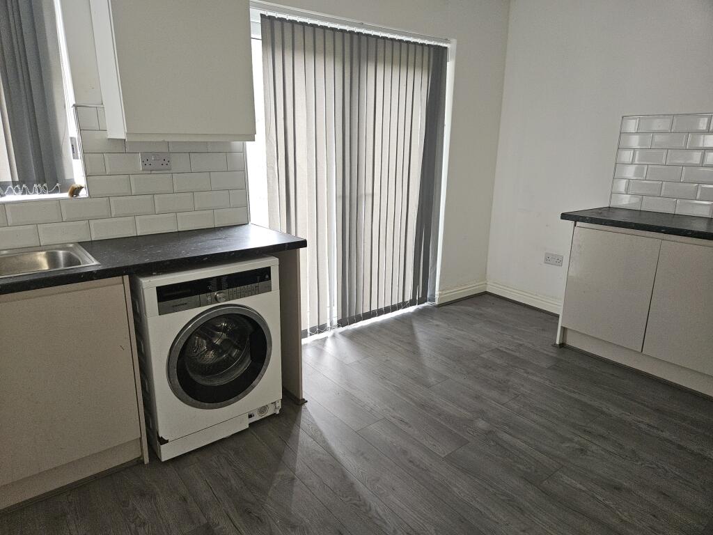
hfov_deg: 73.9
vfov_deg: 58.9
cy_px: 268
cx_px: 356
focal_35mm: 23
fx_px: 474
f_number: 1.8
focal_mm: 5.4
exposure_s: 1/50
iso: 80
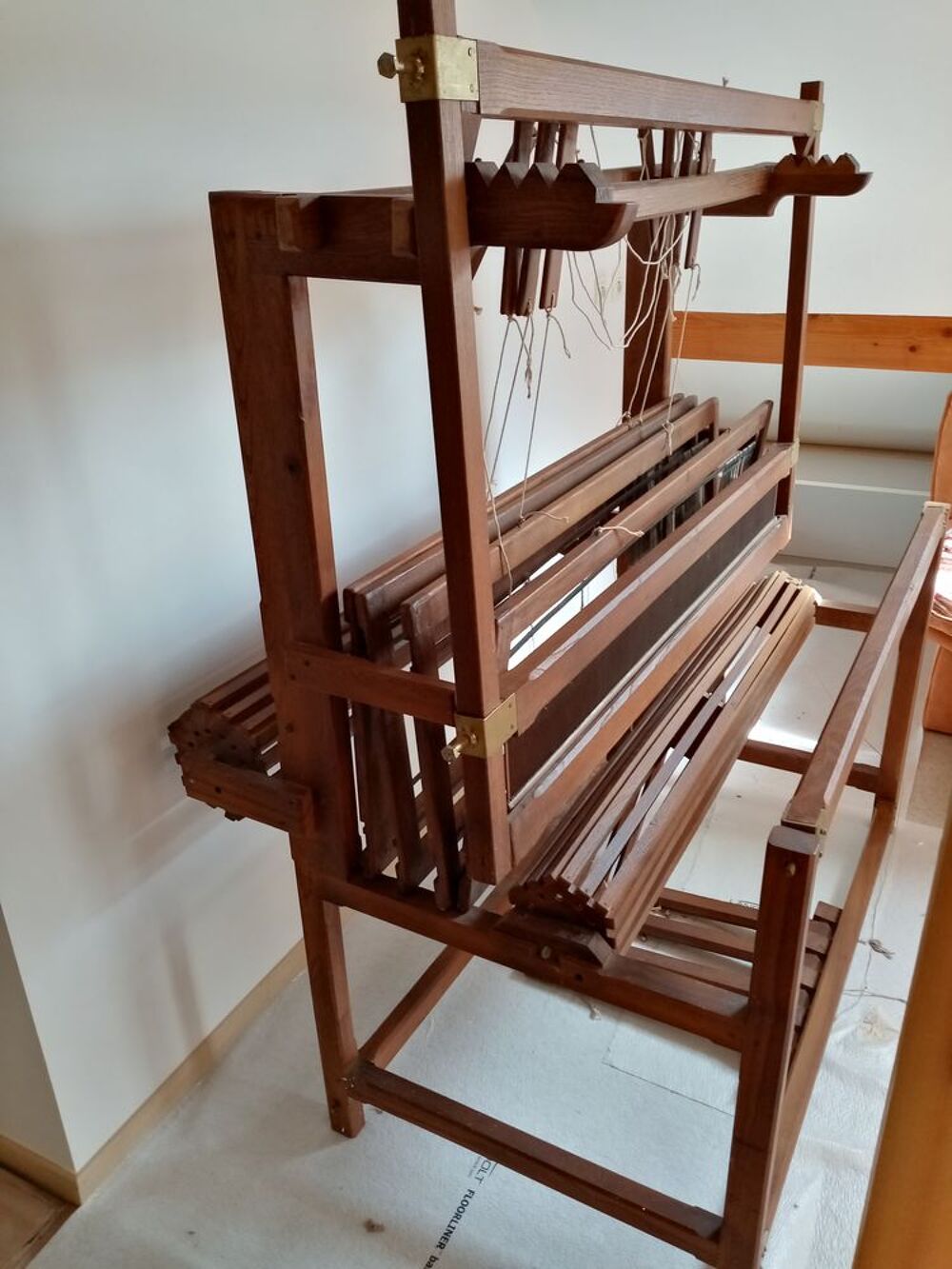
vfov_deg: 67.3
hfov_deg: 53.1
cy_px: 634
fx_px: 953
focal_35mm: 26
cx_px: 476
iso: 218
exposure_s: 1/33.3
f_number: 1.8
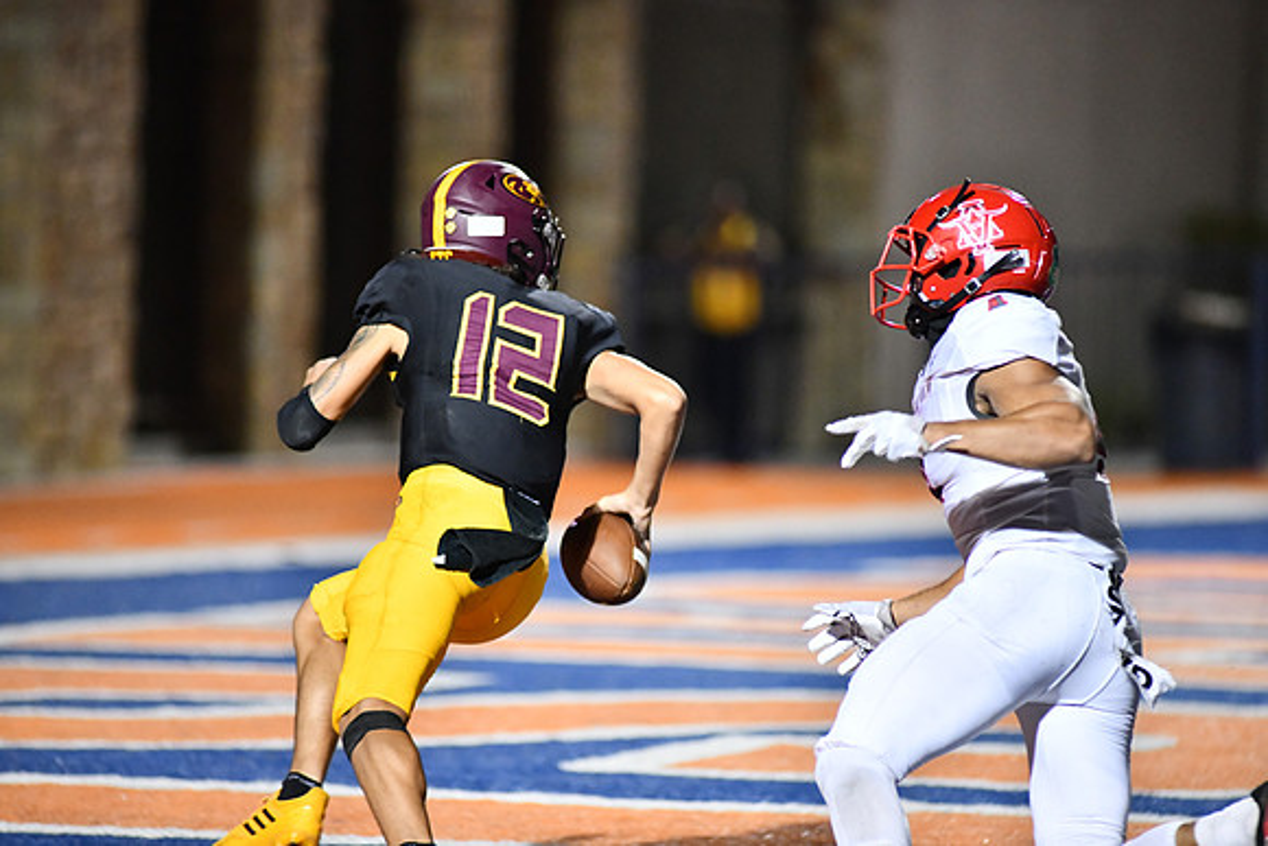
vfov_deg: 4.6
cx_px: 634
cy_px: 423
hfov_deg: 6.9
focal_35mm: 300
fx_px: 10569
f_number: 2.8
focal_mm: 300
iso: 7200
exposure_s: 1/1000
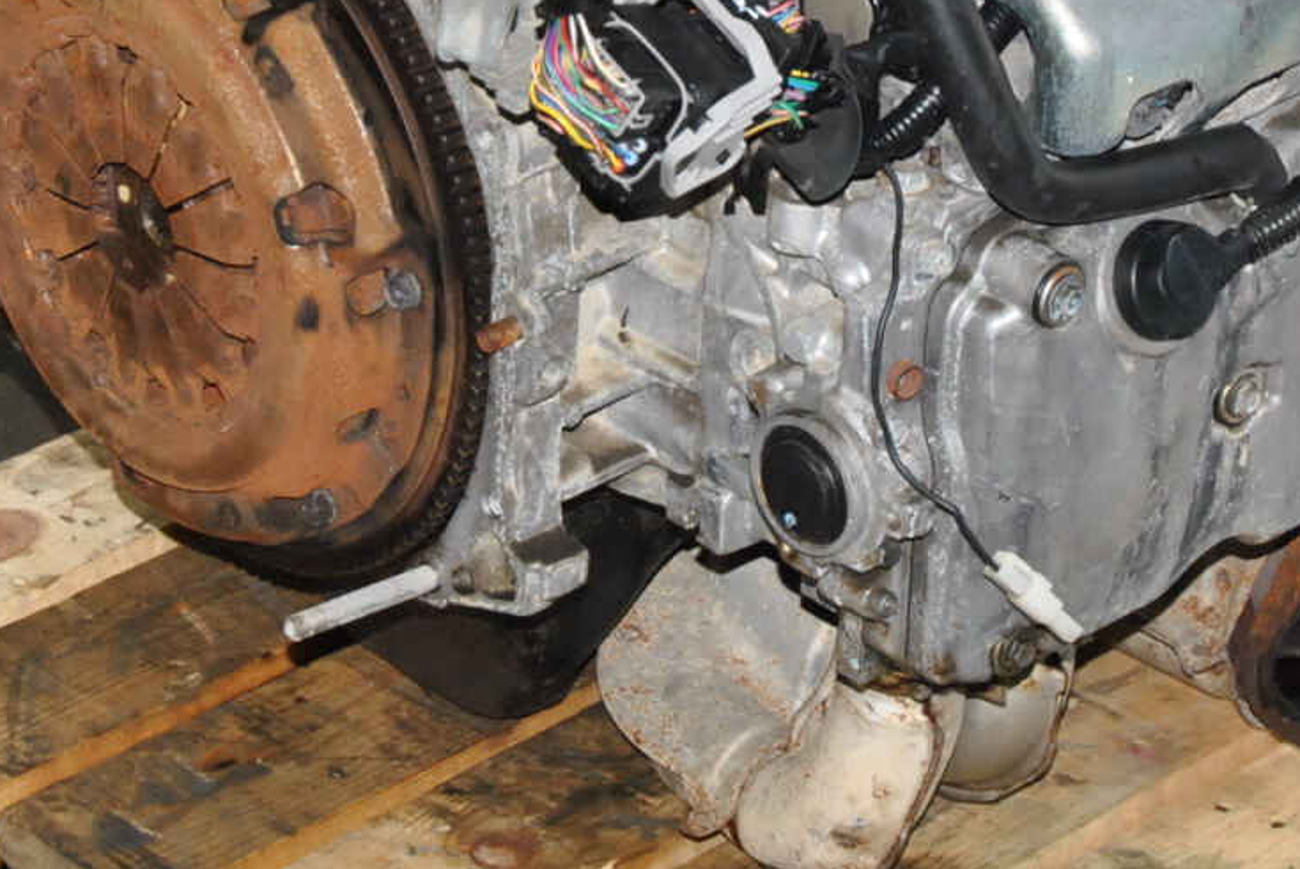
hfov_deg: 13.9
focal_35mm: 147
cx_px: 716
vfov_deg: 9.3
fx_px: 5317
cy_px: 6
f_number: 11
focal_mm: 45
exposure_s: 1/200
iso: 800
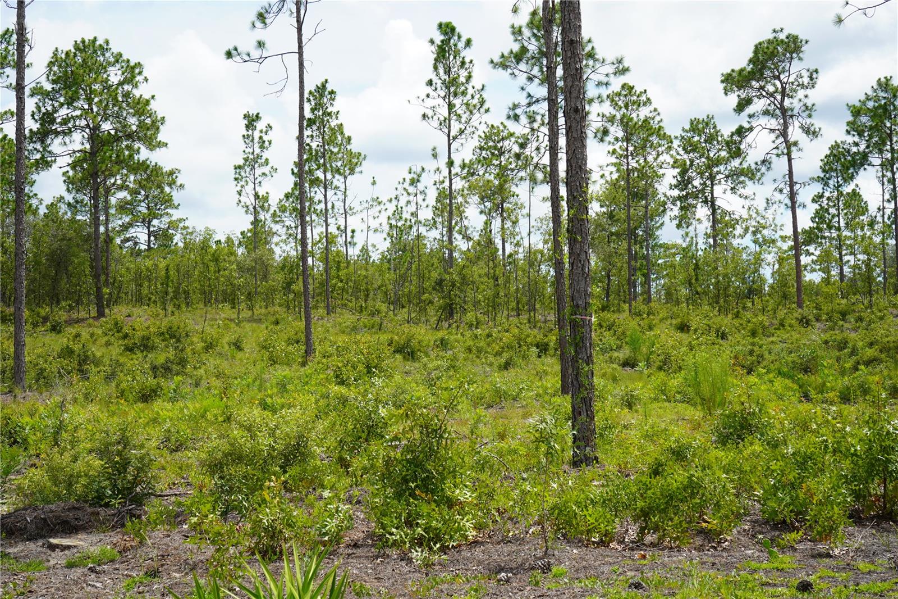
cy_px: 300
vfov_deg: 25.5
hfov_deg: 37.5
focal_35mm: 53
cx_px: 449
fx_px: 1322
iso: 100
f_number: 10
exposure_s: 1/125
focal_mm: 53
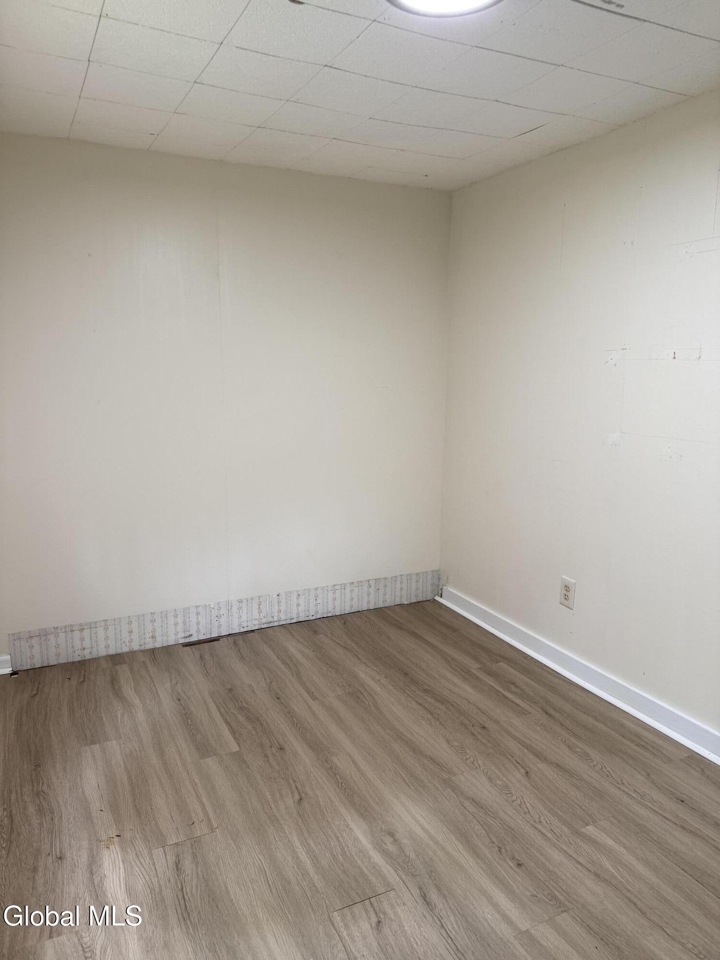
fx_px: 666
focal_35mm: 24
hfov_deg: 56.8
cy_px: 480
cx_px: 360
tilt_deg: -10.0
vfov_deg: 71.6
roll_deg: -0.8
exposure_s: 1/60
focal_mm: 6.76
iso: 125
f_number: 1.78
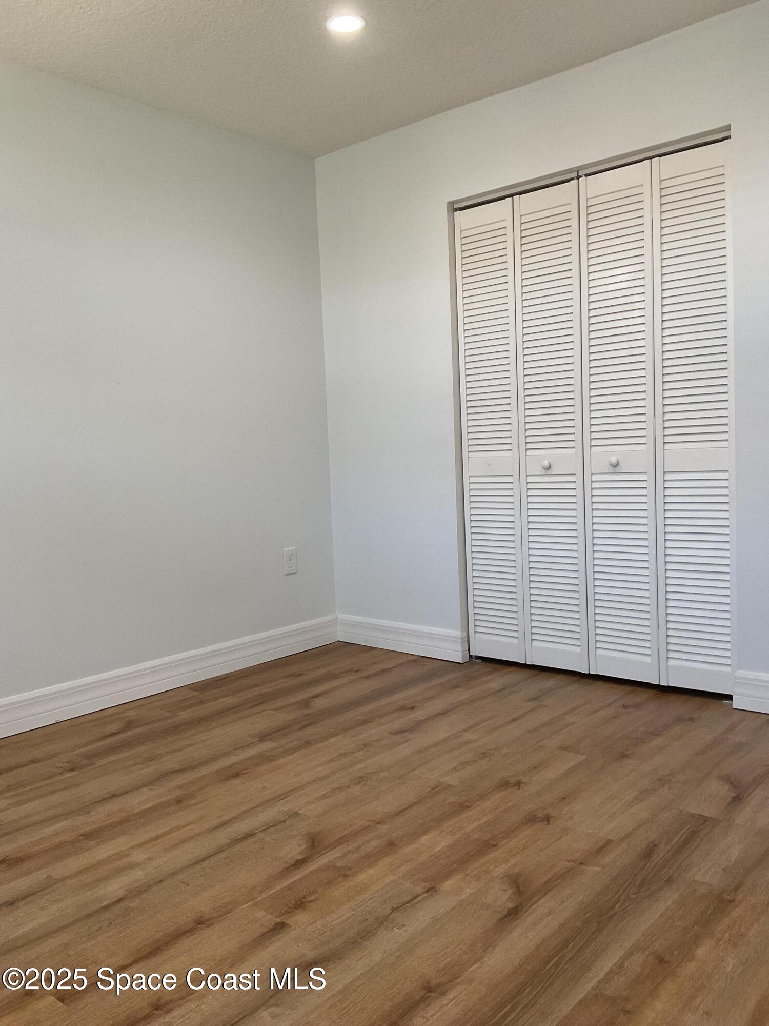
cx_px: 384
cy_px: 513
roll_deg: +2.5
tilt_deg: -3.9
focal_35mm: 29
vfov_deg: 61.7
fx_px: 859
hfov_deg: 48.2
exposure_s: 1/120
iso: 64
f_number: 1.8
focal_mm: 3
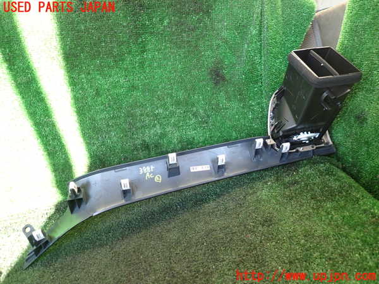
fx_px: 274
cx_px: 190
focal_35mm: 25
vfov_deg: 54.9
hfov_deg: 69.4
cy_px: 142
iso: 100
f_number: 2
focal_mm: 4.5
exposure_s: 1/60
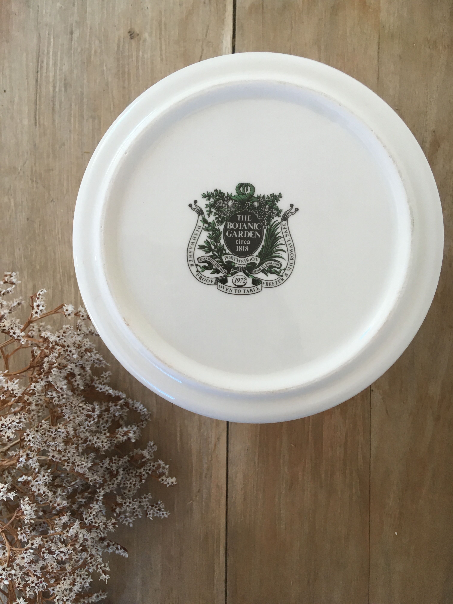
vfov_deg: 61.7
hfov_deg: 48.2
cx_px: 226
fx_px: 506
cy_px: 302
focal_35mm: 29
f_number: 2.2
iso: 40
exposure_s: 1/33
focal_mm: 4.15
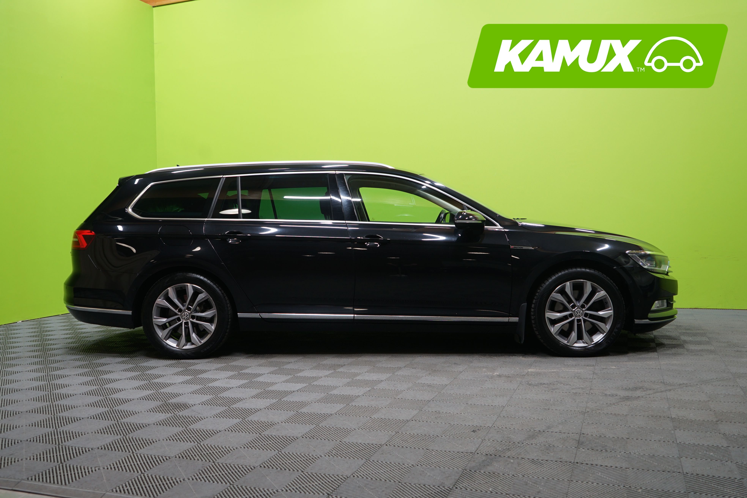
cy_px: 249
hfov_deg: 55.8
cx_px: 374
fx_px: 705
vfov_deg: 38.9
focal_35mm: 34
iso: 400
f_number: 4.5
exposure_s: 1/20
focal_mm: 34
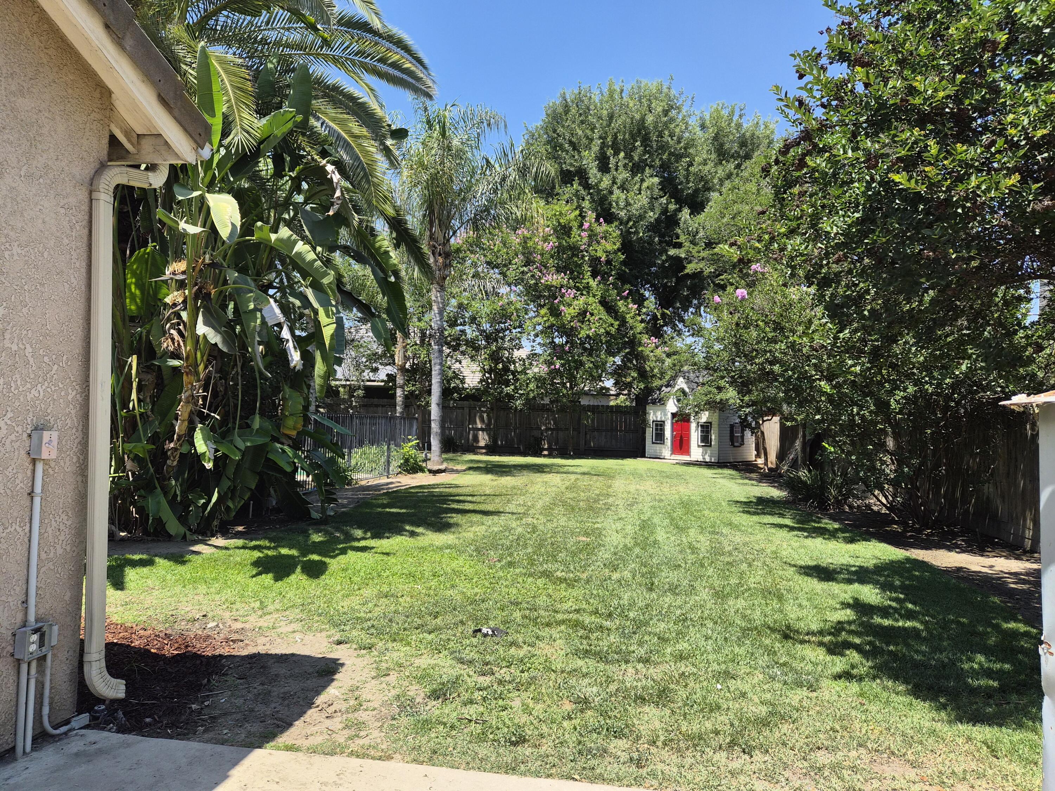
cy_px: 396
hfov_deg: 73.9
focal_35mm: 23
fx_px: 701
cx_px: 528
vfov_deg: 58.9
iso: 80
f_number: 1.8
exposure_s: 1/2776
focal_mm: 5.4
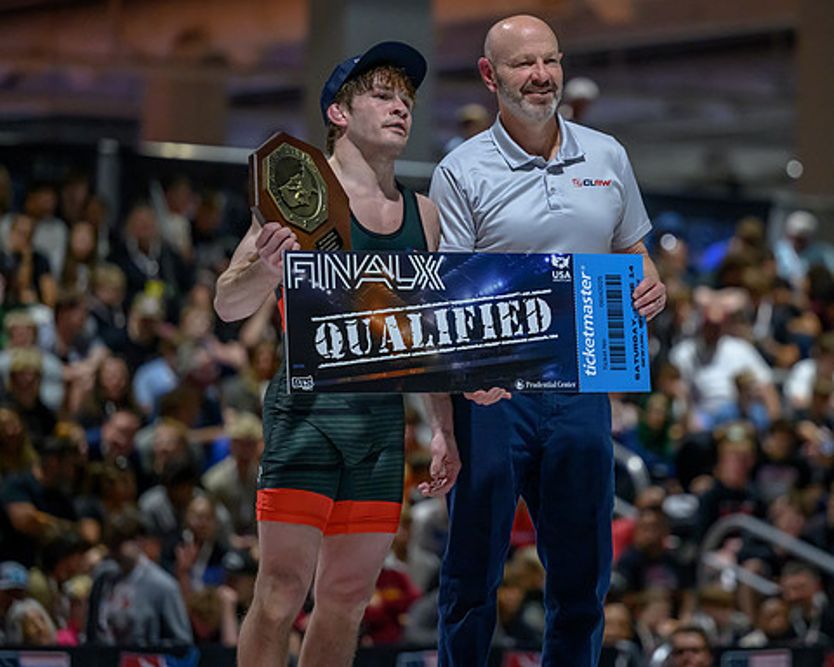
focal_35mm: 198
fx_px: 4887
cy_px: 283
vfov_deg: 7.8
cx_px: 504
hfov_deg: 9.8
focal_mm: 145
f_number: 2.8
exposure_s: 1/640
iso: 5600
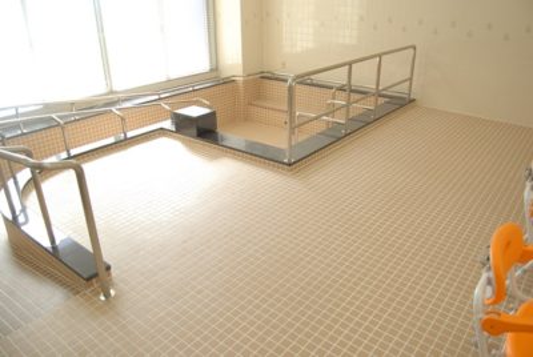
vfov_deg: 48.1
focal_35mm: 27
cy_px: 178
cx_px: 266
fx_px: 400
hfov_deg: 67.3
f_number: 5
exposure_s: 1/160
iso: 400
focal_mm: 18
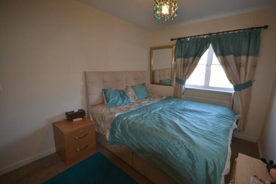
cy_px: 92
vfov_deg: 77.4
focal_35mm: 15
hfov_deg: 100.4
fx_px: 115
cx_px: 138
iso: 500
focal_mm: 10
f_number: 4
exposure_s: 1/60
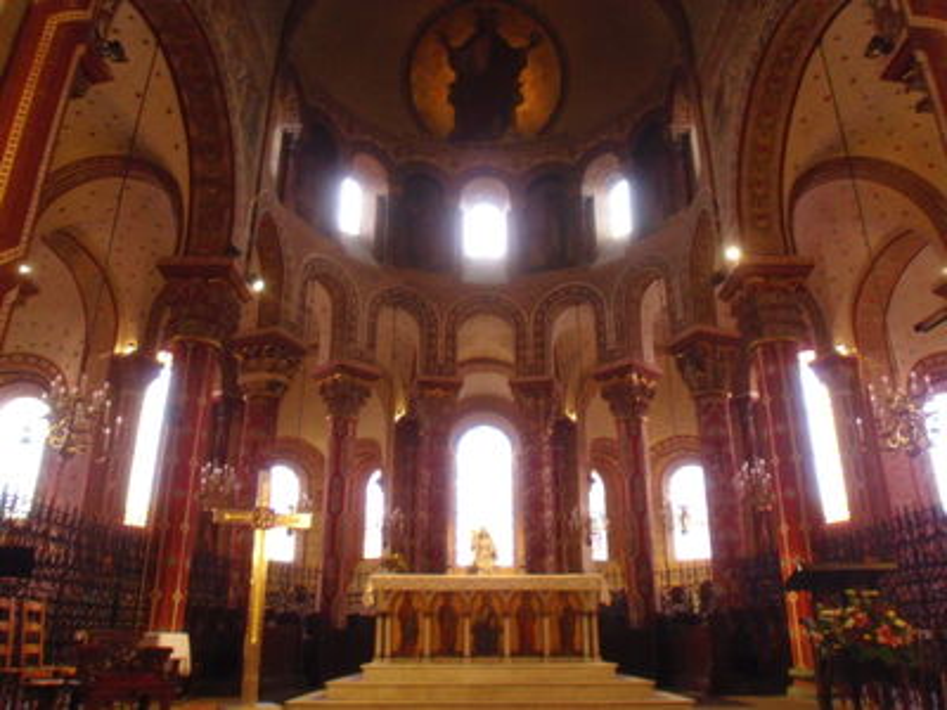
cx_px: 474
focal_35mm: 28
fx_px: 766
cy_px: 355
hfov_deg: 63.4
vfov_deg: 49.7
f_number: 2.6
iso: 400
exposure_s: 1/6
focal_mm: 4.65
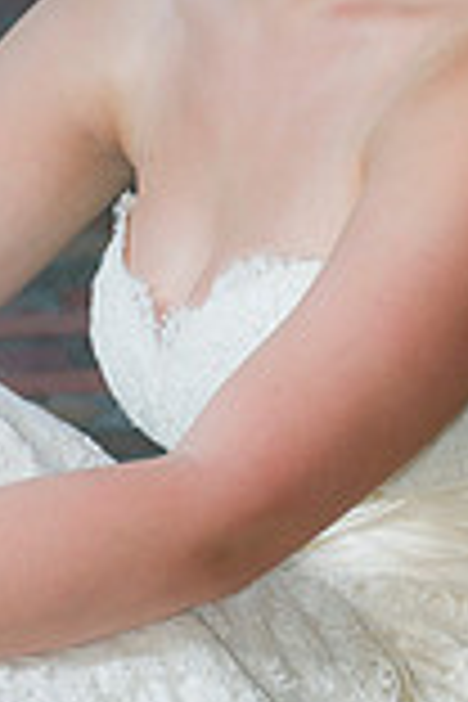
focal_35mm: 334
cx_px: 227
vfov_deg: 6.2
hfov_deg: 4.1
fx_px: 6512
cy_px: 274
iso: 400
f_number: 5
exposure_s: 1/60
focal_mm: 116
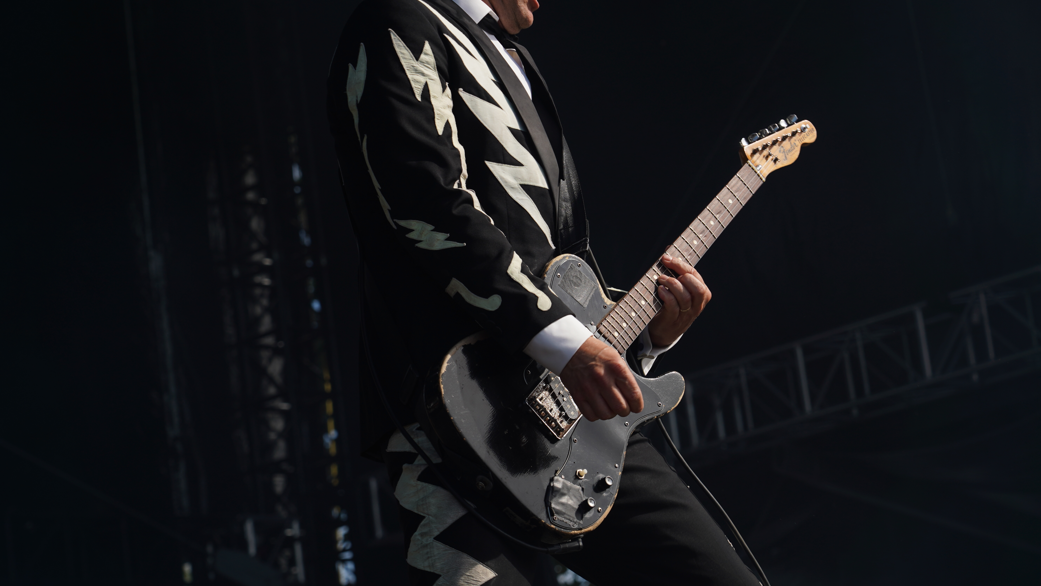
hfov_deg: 19.3
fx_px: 3064
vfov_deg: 10.9
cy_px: 331
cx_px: 519
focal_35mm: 111
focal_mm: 105
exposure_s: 1/400
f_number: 7.1
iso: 100
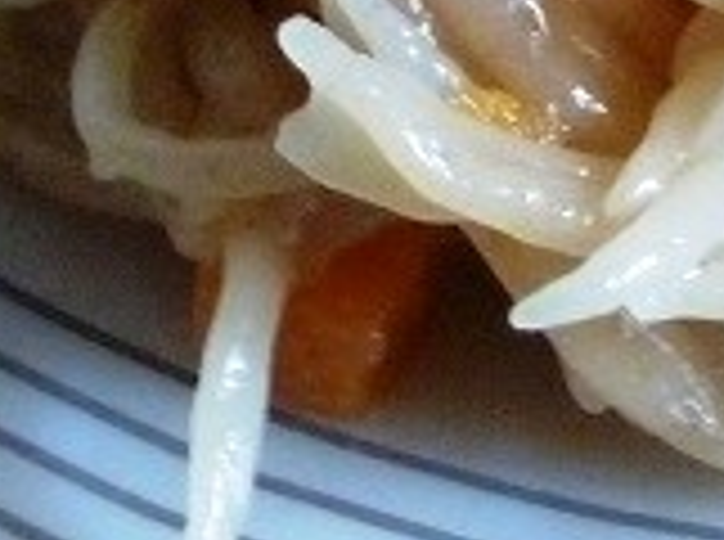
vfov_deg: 8.4
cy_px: -968
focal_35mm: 153
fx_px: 3193
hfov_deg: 12.1
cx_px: 1192
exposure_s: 1/15
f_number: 3.3
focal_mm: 4.3
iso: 400
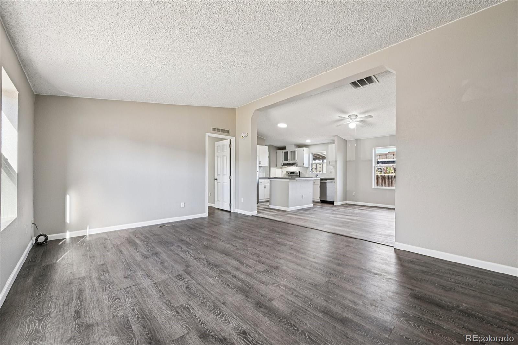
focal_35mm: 14
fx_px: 201
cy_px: 172
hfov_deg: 104.3
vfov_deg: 81.2
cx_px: 259
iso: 400
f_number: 11
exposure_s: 1/13
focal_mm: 14
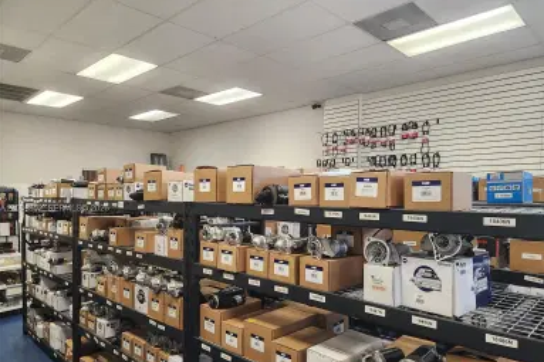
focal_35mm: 25
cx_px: 283
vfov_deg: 51.1
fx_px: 378
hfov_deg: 71.5
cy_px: 209
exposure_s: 1/120
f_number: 1.8
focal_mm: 5.4
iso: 250
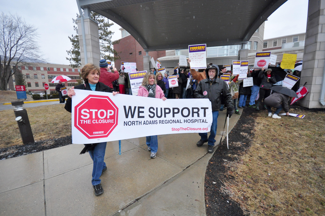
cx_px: 162
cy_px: 108
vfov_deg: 71.9
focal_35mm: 16
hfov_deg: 95.0
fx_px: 149
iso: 1000
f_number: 5.6
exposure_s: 1/640
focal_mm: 11
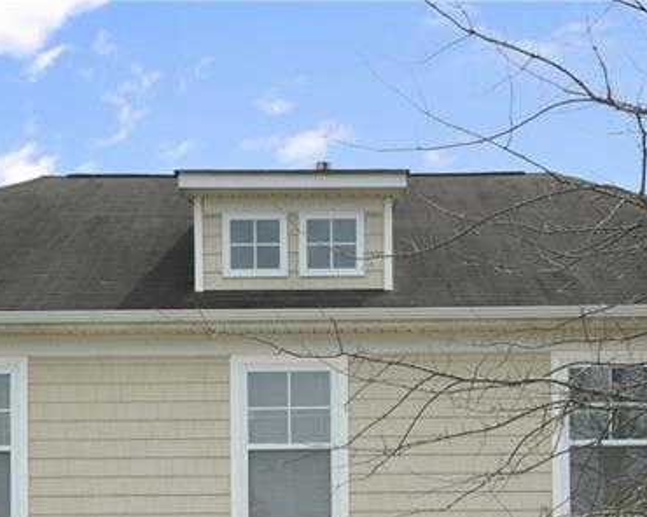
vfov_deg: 16.3
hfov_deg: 21.0
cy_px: 595
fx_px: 1743
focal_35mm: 91
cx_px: 327
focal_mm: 35
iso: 200
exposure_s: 1/800
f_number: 8
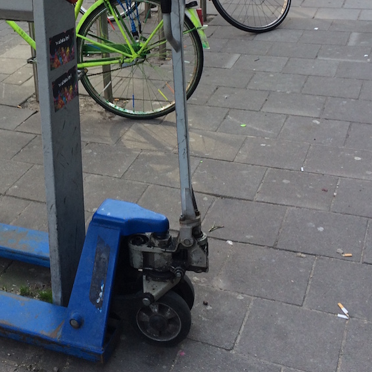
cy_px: 70
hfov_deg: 28.6
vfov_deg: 28.8
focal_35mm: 58
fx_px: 705
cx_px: 47
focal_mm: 4.15
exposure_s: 1/236
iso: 32
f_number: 2.2
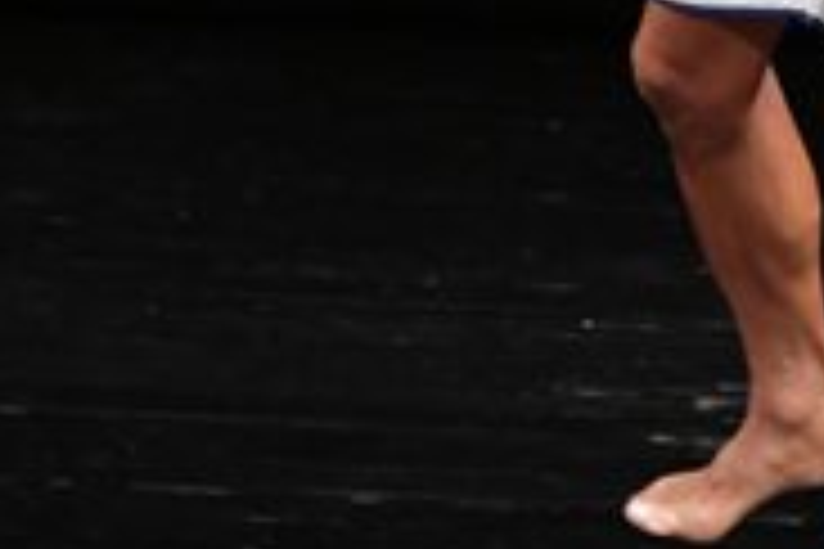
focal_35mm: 1205
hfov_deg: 1.7
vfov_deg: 1.1
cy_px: -320
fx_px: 27579
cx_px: 799
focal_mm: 190
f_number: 5.6
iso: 3200
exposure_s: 1/400
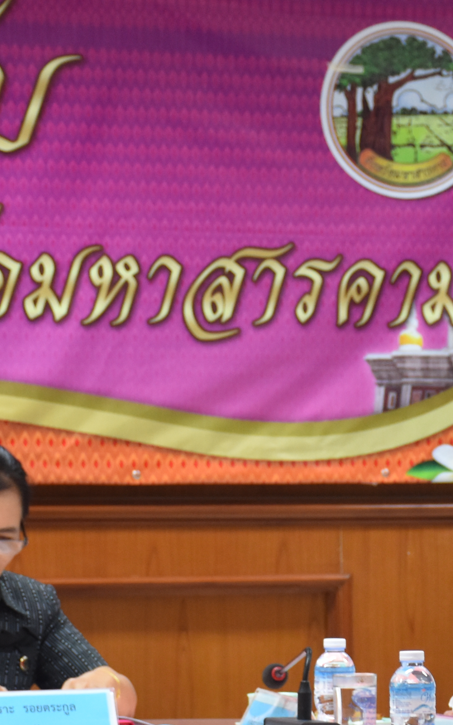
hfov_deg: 7.8
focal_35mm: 168
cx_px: 427
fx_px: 3319
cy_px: 616
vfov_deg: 12.4
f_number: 4.5
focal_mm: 42
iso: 1000
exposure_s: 1/60
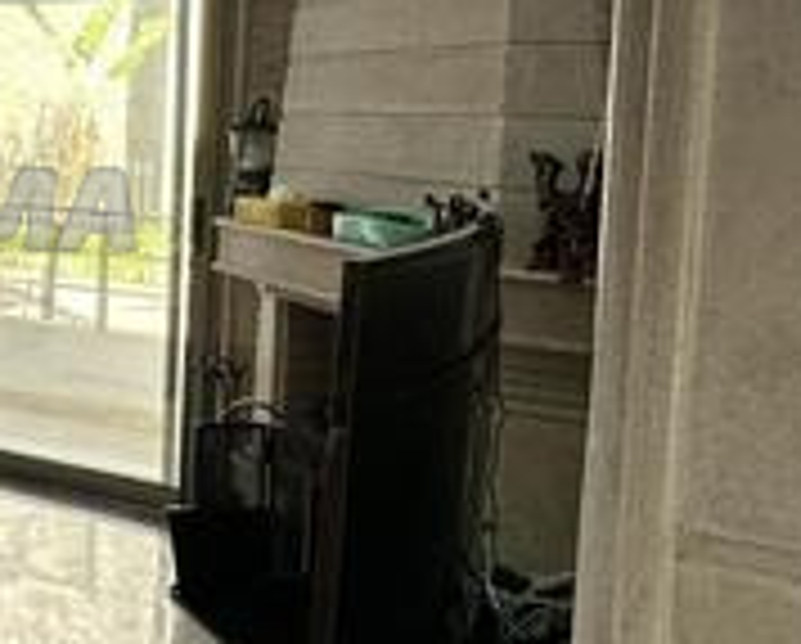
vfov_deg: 30.5
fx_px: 1164
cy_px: 176
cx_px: -288
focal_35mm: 49
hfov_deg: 29.2
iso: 50
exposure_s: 1/100
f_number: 2.2
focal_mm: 2.22
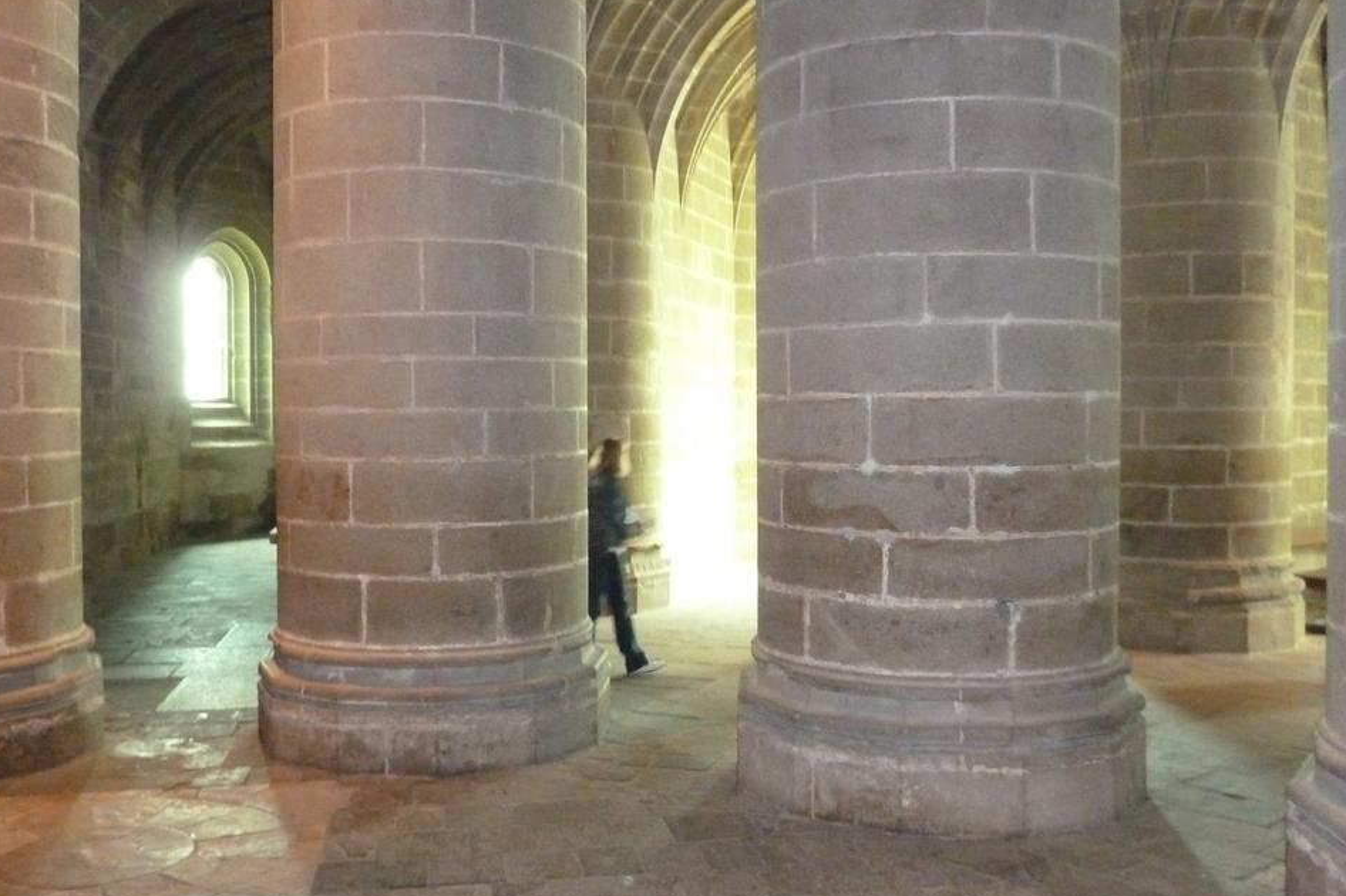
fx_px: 1233
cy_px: 441
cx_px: 656
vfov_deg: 39.9
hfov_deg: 57.2
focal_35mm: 33
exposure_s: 1/8
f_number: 3.3
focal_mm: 4.1
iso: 800
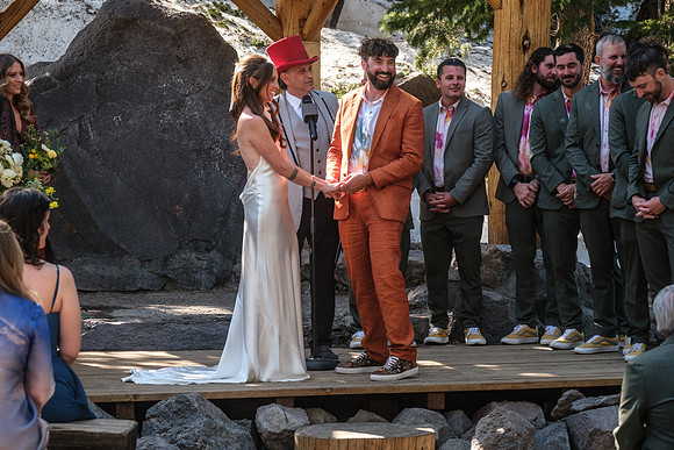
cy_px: 225
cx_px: 337
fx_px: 2097
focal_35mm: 112
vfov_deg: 12.2
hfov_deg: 18.3
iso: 400
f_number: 5.6
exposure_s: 1/170
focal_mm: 74.4
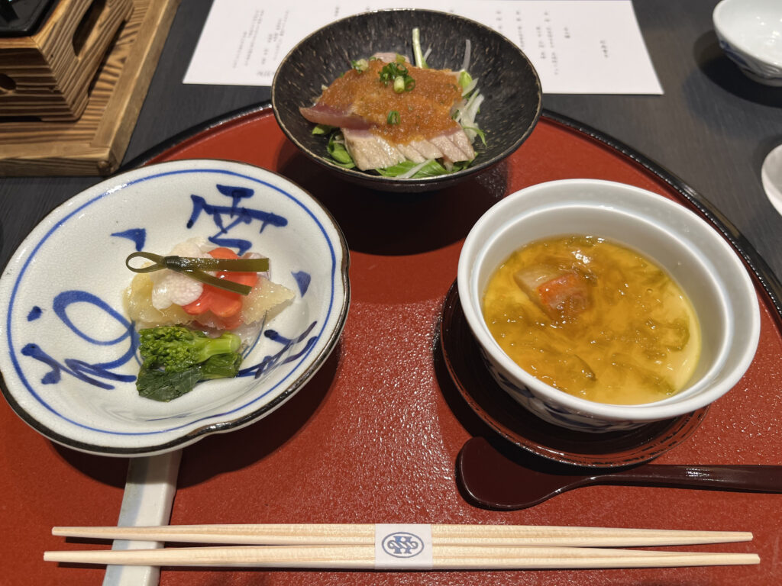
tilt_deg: -54.9
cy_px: 293
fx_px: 587
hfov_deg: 67.3
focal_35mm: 26
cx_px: 391
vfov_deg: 53.1
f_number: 1.6
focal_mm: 5.1
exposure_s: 1/99
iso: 125
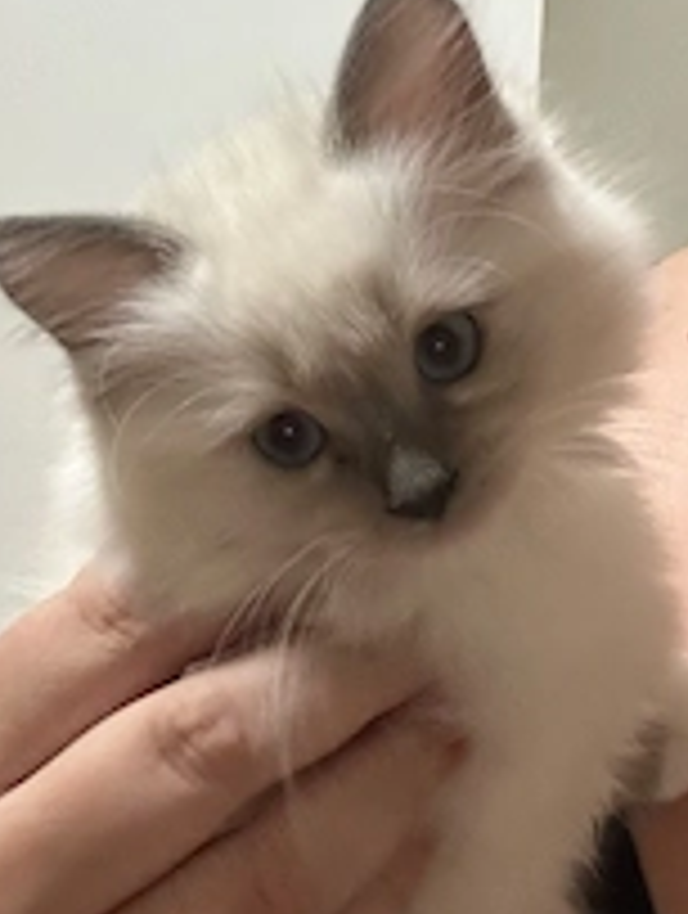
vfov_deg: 32.6
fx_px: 1559
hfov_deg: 24.9
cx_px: 409
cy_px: 509
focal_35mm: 59
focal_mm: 2.69
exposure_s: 1/46
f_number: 1.9
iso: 320
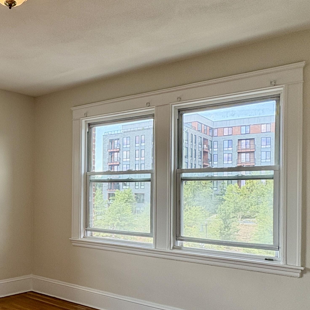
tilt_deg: -0.1
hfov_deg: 44.7
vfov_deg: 48.0
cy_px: 194
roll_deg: -0.2
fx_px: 344
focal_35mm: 34
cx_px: 40
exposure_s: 1/131
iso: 80
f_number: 2.2
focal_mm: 2.22
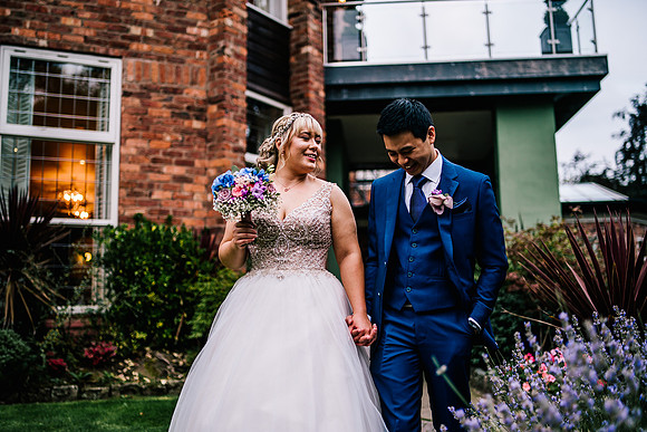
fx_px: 653
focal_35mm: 36
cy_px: 216
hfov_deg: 52.7
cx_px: 324
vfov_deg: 36.6
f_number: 1.4
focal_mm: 35
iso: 160
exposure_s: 1/250
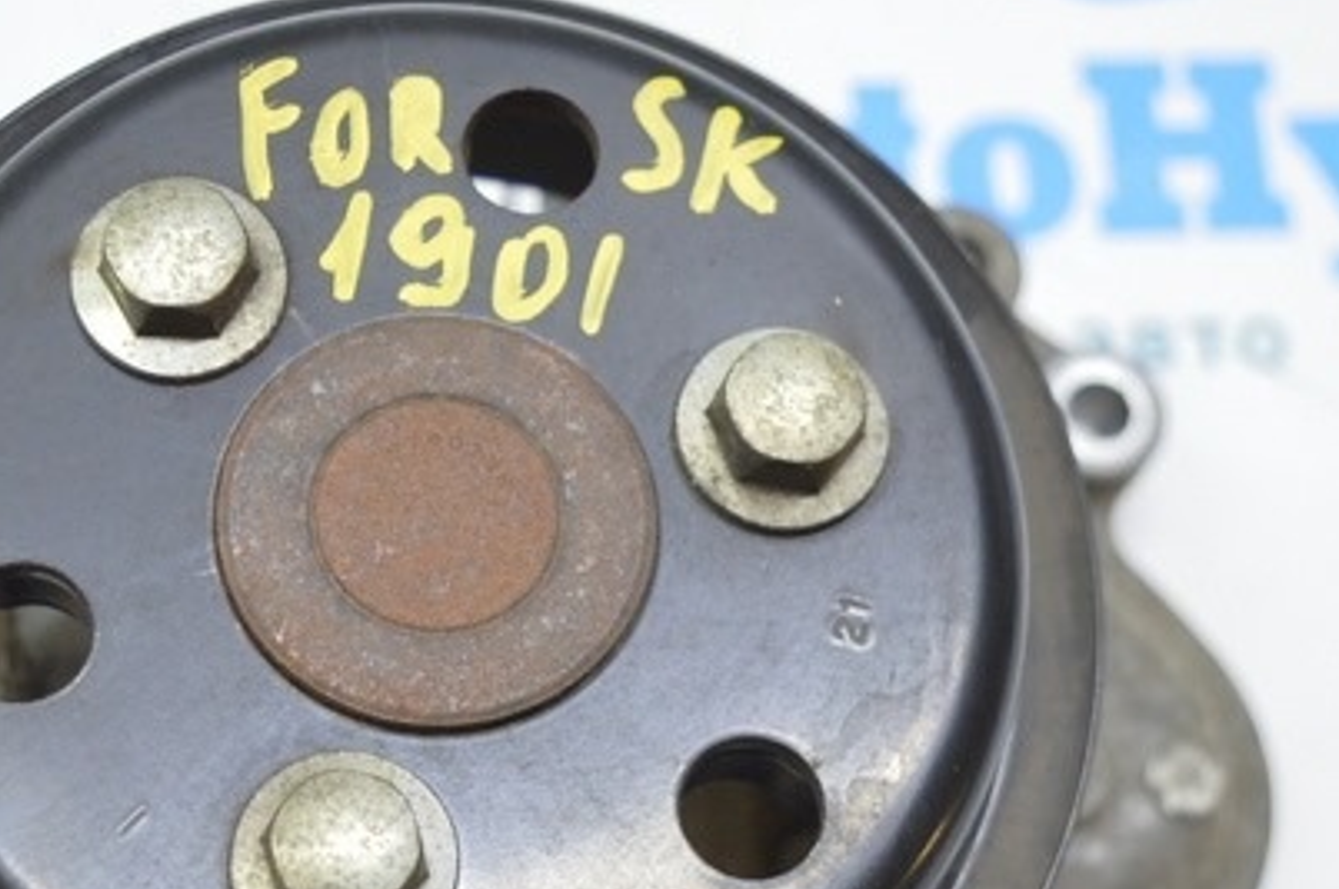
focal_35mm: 80
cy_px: 681
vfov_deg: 16.9
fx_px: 2982
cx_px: 420
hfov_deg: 25.1
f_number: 3.8
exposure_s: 1/40
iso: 400
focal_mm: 21
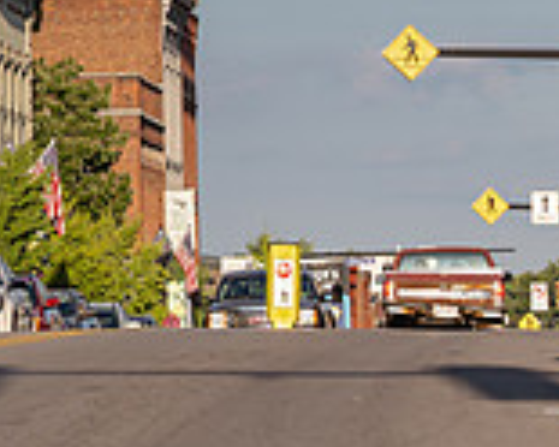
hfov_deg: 5.5
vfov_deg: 4.4
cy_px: -171
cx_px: -245
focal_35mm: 352
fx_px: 5824
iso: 31
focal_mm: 100
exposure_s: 1/160
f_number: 5.6
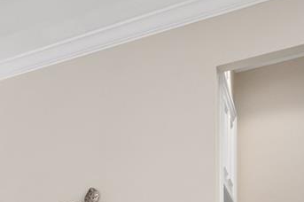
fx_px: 591
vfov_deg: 16.8
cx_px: -241
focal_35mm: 70
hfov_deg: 20.5
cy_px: 339
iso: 400
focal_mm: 15
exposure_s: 1/13
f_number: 8
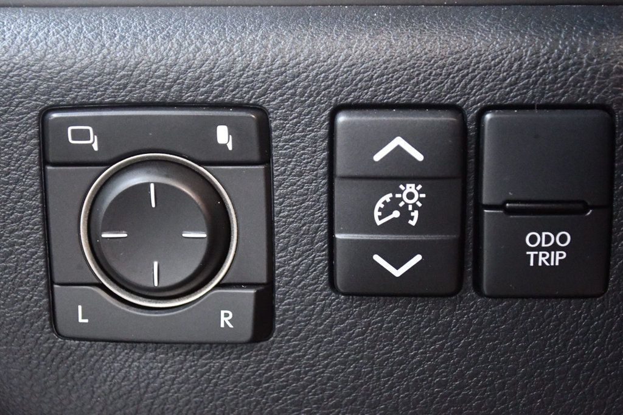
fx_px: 1090
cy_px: 208
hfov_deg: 31.9
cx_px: 312
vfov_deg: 21.6
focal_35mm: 63
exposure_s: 1/60
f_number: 5.3
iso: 10000
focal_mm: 42
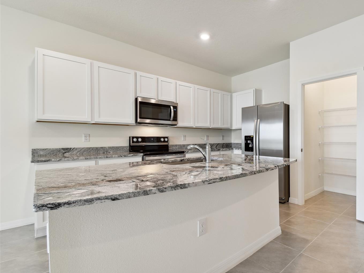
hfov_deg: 90.1
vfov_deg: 74.7
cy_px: 136
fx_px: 179
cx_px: 214
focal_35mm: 17
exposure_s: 1/5
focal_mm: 10
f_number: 7.1
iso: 100
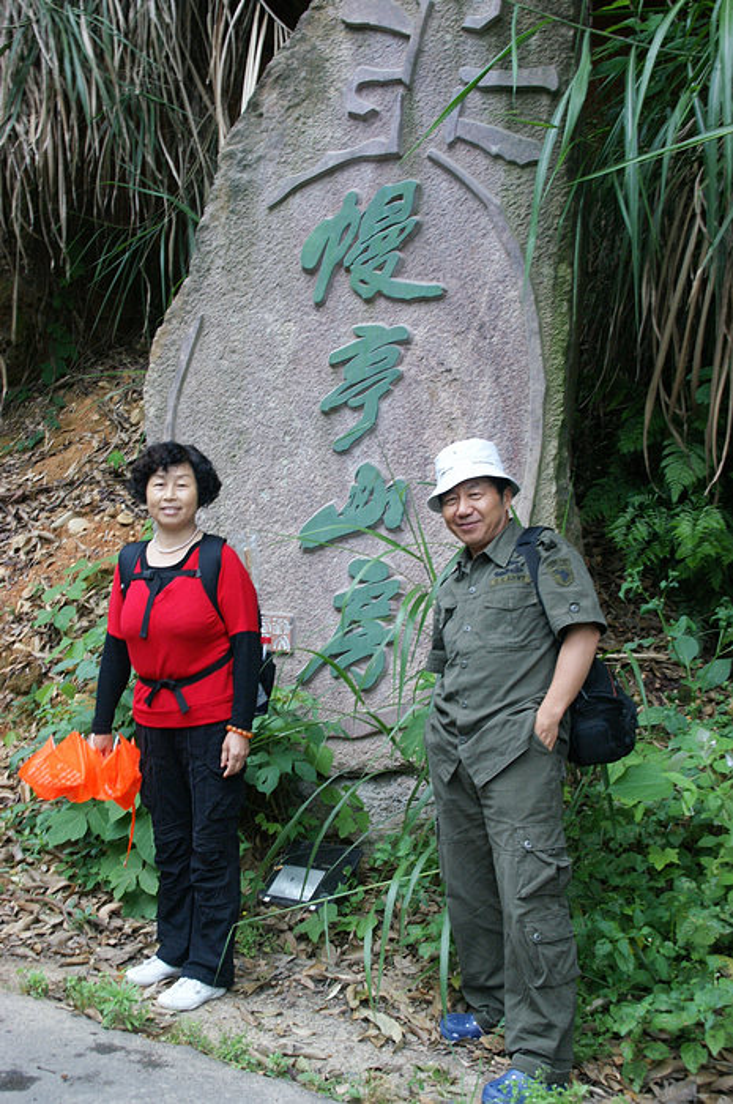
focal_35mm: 39
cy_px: 552
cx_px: 366
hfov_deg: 34.1
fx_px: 1194
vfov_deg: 49.6
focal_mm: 26
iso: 400
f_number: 8
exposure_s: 1/20
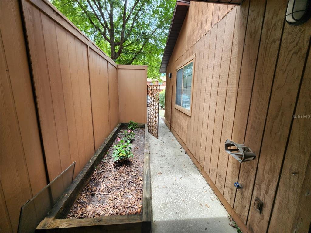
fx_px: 117
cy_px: 116
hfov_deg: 106.2
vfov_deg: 89.9
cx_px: 156
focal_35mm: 13
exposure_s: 1/120
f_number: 2.2
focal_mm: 2.2
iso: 80
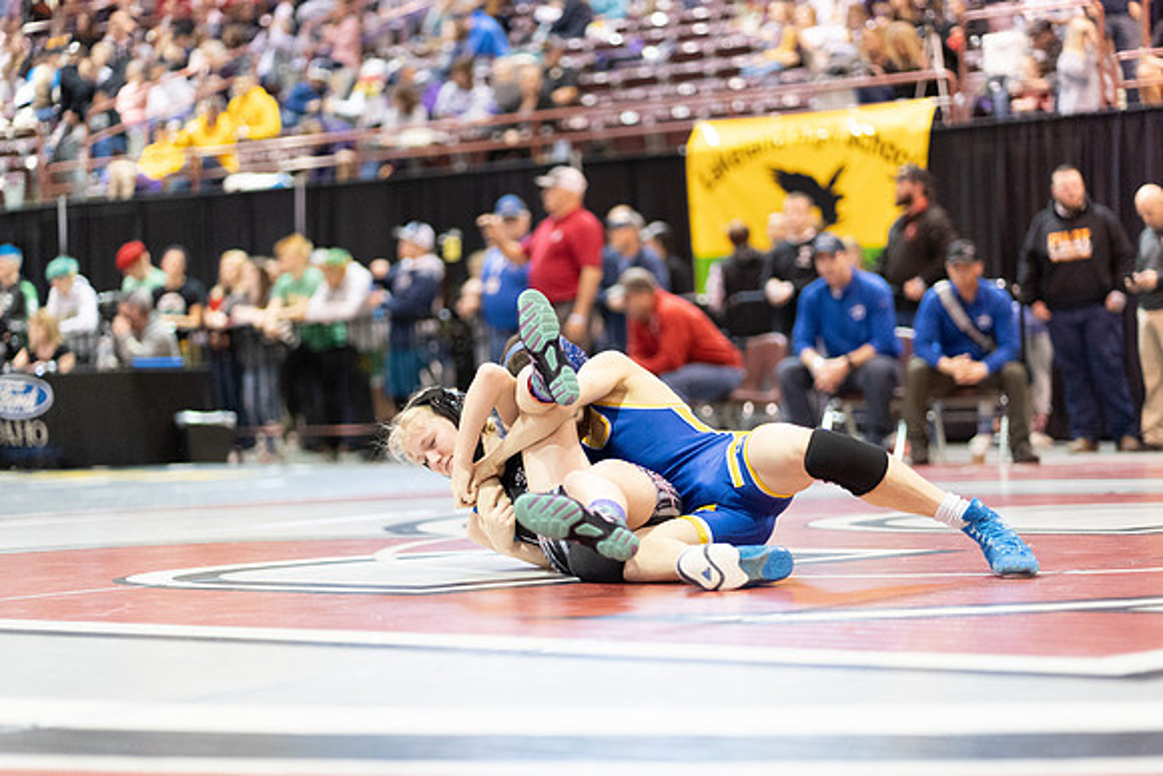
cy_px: 388
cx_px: 582
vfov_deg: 16.1
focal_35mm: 85
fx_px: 2746
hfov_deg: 23.9
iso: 5000
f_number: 1.8
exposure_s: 1/500
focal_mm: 85
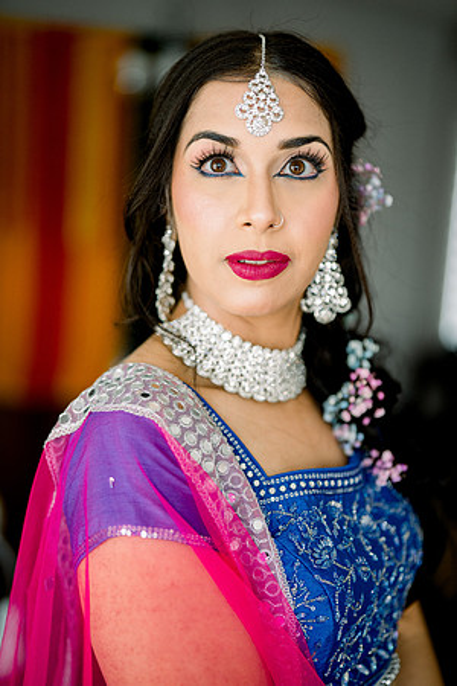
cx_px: 228
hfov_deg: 27.0
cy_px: 343
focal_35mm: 50
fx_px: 952
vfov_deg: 39.6
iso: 320
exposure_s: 1/160
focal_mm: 50
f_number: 1.4
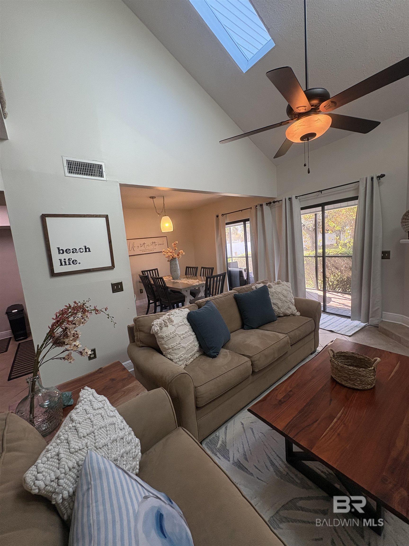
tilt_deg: -6.1
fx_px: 221
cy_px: 273
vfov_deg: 102.1
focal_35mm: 14
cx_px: 204
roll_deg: +4.9
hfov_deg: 85.7
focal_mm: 2.22
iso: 250
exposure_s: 1/120
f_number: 2.2
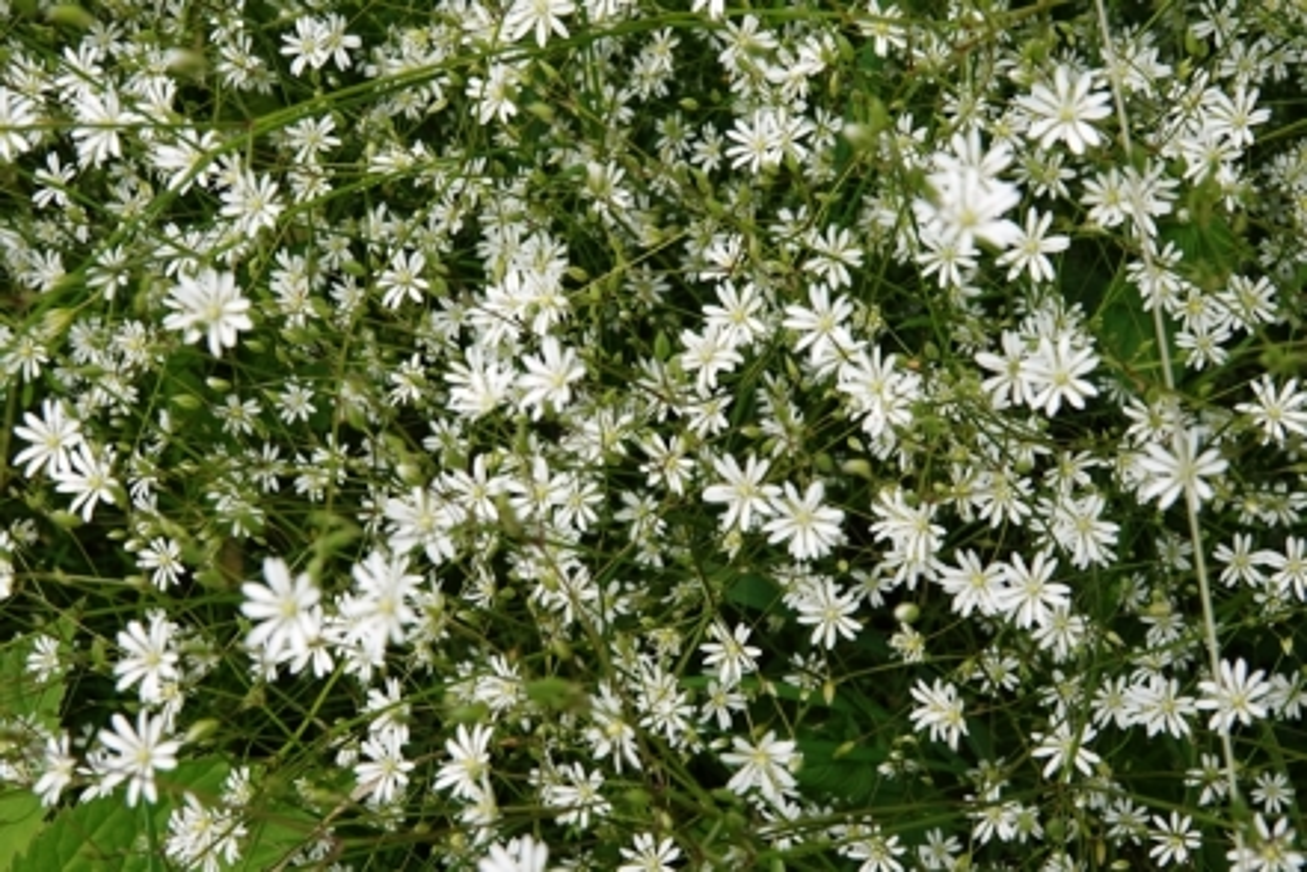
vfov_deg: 30.5
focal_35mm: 44
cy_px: 436
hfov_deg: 44.5
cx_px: 654
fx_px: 1597
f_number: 8
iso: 100
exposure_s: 1/80
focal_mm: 16.31
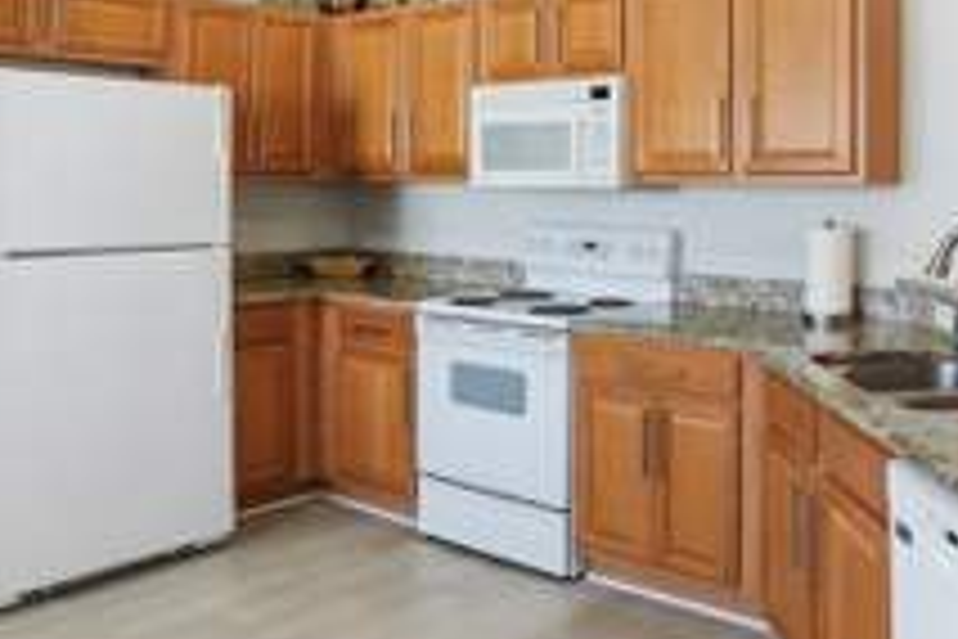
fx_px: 958
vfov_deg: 36.4
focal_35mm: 36
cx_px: 715
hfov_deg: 51.0
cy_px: 205
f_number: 9
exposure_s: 1/50
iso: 400
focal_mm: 16
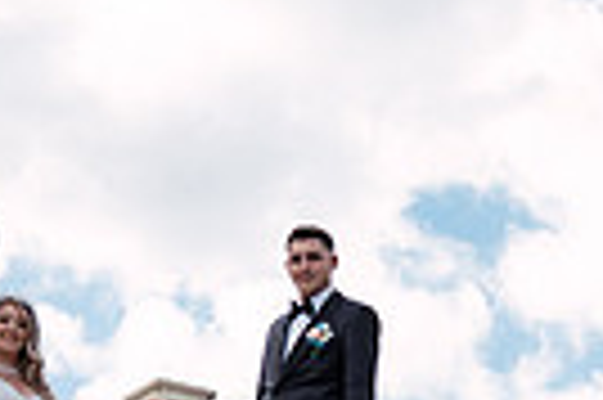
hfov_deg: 13.1
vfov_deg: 8.6
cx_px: 446
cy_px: 593
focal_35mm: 156
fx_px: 2610
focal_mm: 36
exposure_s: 1/1250
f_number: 2.8
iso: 160
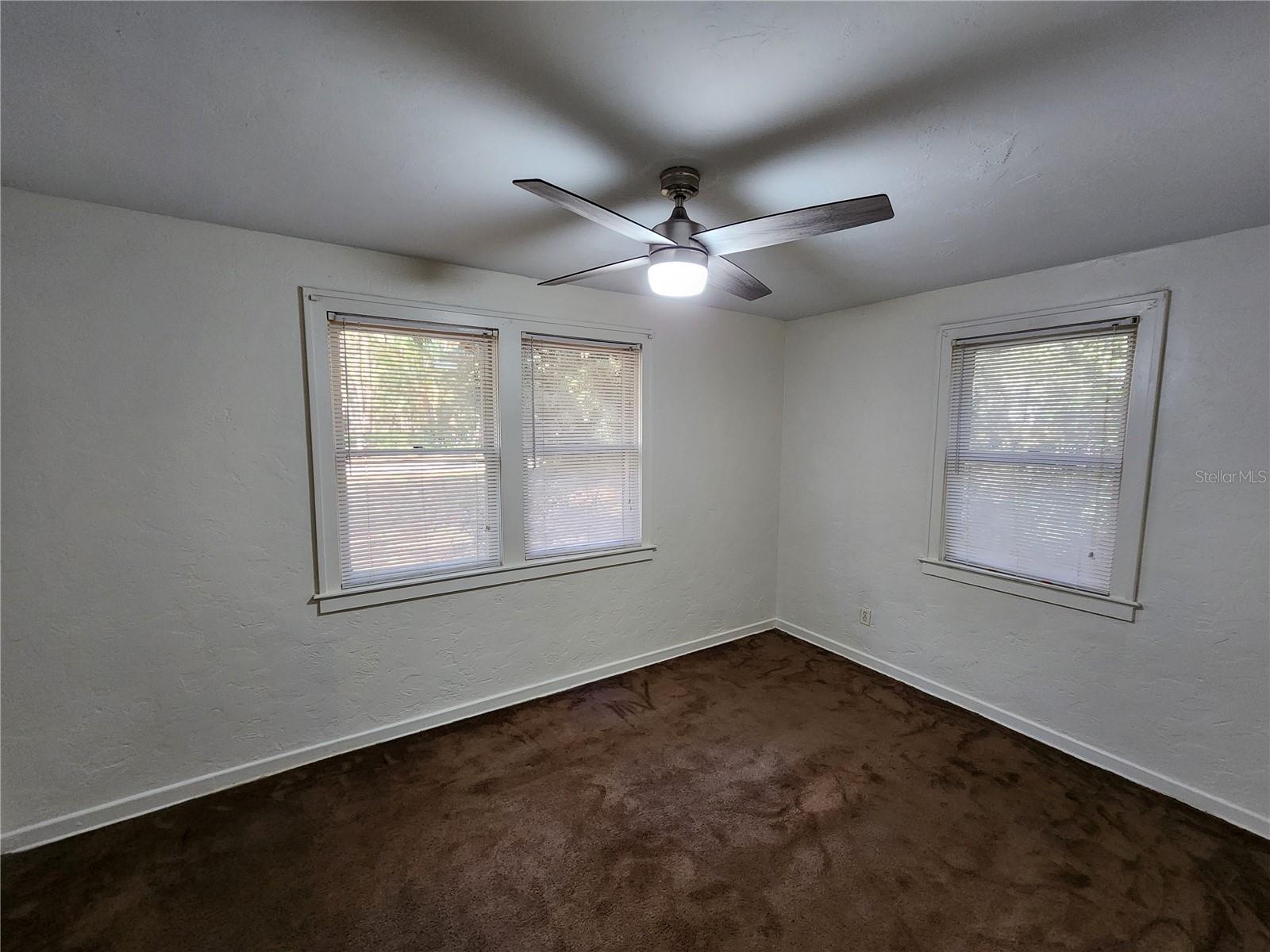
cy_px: 476
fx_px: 477
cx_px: 635
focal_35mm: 13
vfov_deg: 89.9
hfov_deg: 106.2
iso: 320
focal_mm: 2.2
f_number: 2.2
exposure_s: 1/60
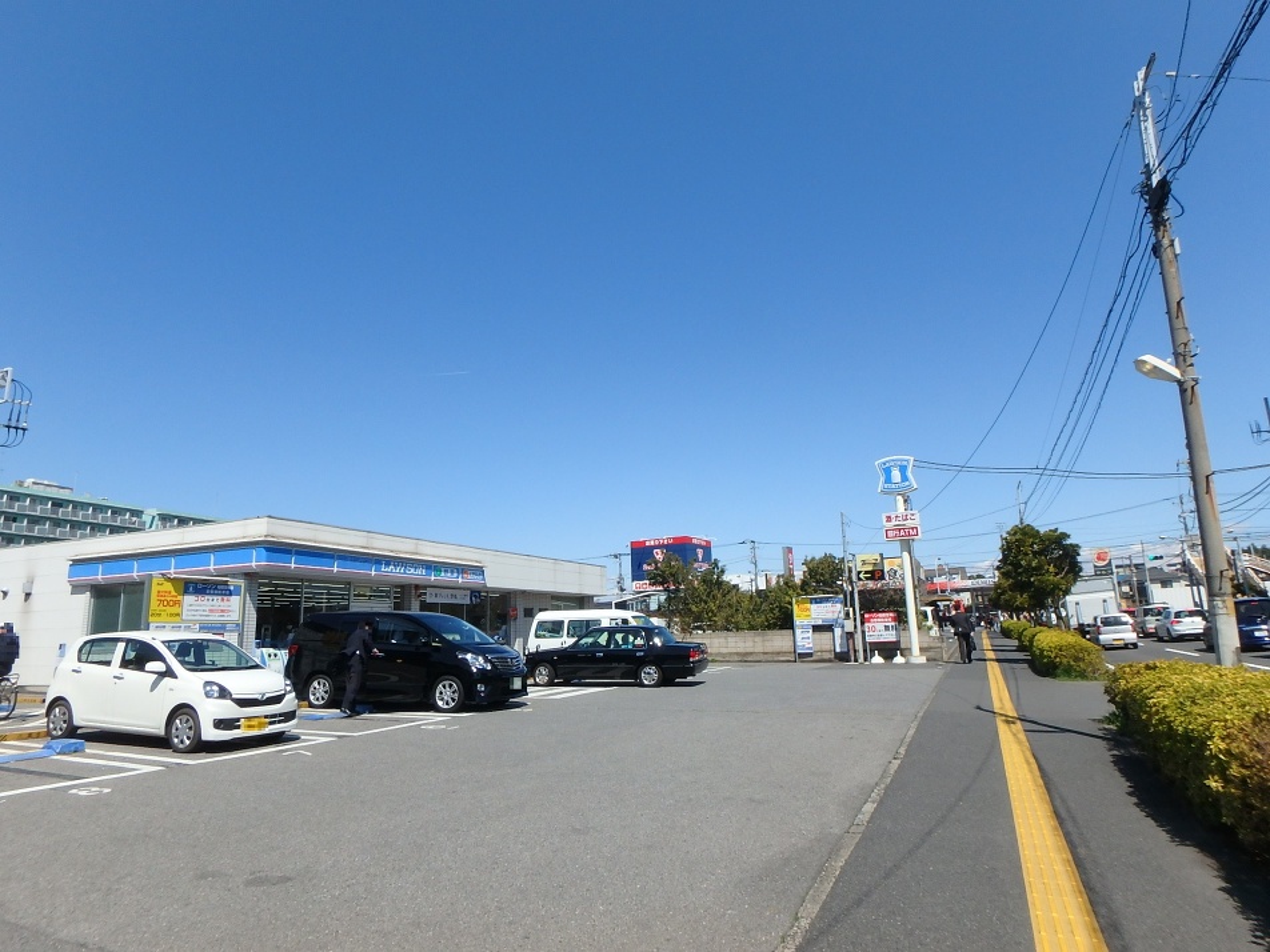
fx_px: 770
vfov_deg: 63.4
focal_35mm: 21
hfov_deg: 79.0
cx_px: 635
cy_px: 476
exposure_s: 1/640
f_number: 6
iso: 125
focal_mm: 3.7
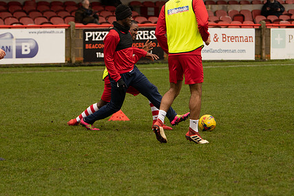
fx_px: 1650
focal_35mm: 202
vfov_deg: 6.8
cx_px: 147
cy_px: 77
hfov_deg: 10.2
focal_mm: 102
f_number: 3.2
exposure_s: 1/1000
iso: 1000
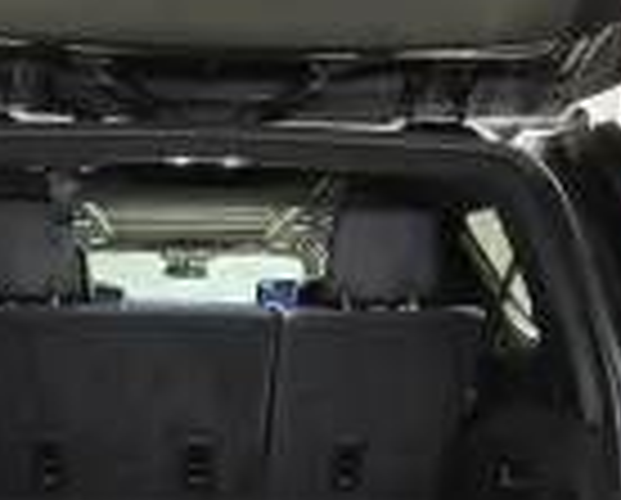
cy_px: 486
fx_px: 608
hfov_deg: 53.1
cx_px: 207
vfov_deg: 39.9
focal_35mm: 33
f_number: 2.2
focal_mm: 2.2
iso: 1600
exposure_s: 1/25
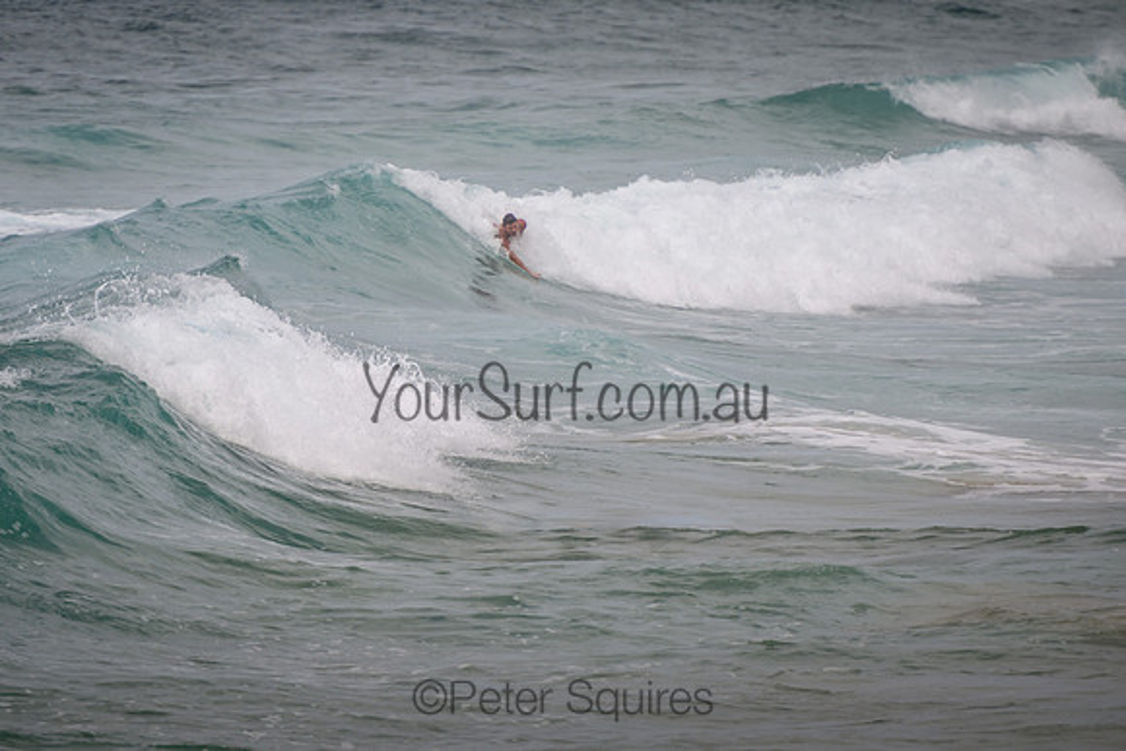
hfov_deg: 3.8
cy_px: 256
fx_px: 17185
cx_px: 537
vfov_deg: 2.5
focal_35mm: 549
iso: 180
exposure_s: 1/2000
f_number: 5.6
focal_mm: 400
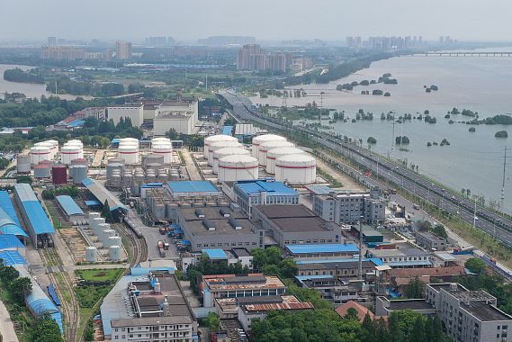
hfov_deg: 33.7
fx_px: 839
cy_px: 204
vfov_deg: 23.0
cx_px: 184
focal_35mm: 59
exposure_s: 1/500
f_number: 6.3
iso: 100
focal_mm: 10.26
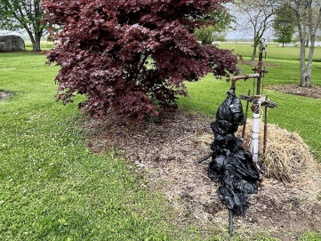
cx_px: 174
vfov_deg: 55.7
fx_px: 223
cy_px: 81
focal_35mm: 24
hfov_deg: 71.4
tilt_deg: -10.3
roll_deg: -0.6
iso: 32
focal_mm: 1.57
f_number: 1.8
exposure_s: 1/345
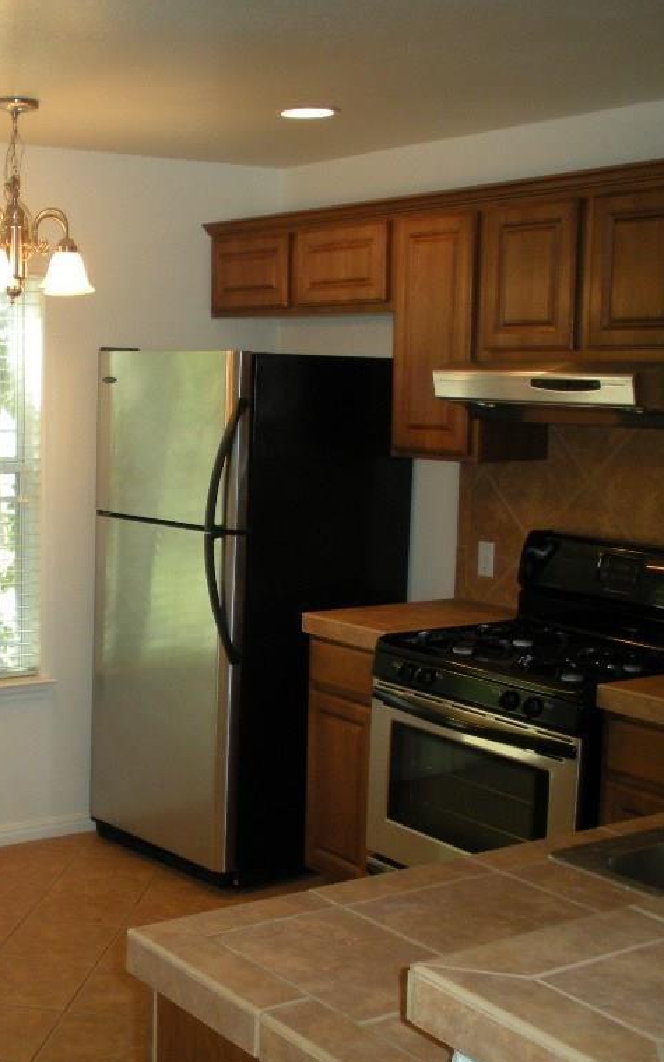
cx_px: 96
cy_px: 534
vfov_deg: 40.3
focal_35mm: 50
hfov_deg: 25.2
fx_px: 1448
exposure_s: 1/56.5
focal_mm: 6.3
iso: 195
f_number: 3.5
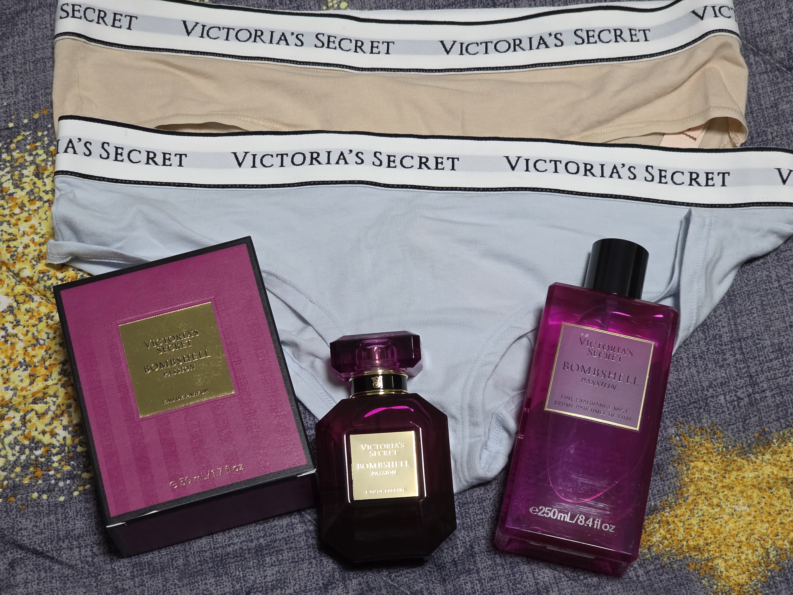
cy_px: 298
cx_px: 396
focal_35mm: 69
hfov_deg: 28.2
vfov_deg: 21.3
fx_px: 1581
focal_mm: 7.9
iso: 320
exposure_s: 1/50.3
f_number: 2.4
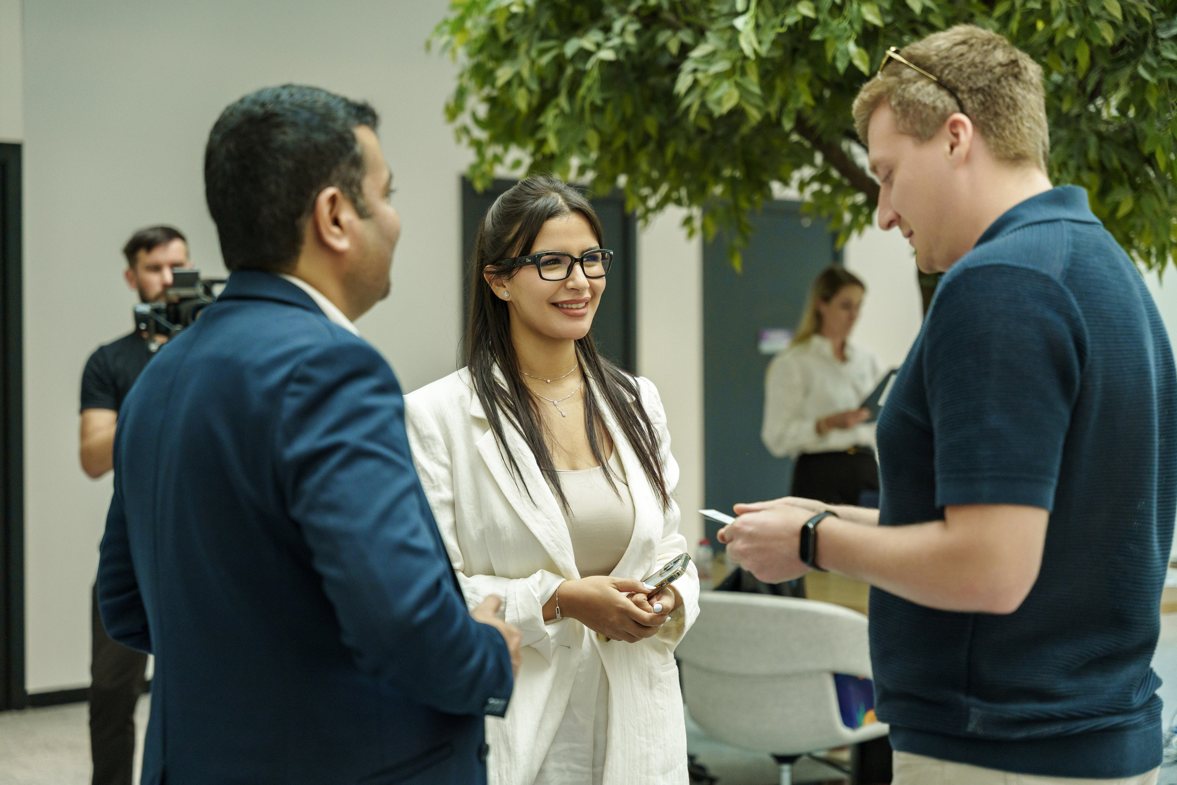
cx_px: 588
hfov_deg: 29.8
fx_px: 2210
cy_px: 392
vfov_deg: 20.1
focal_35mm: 68
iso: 800
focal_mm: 67.6
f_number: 2.8
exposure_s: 1/160
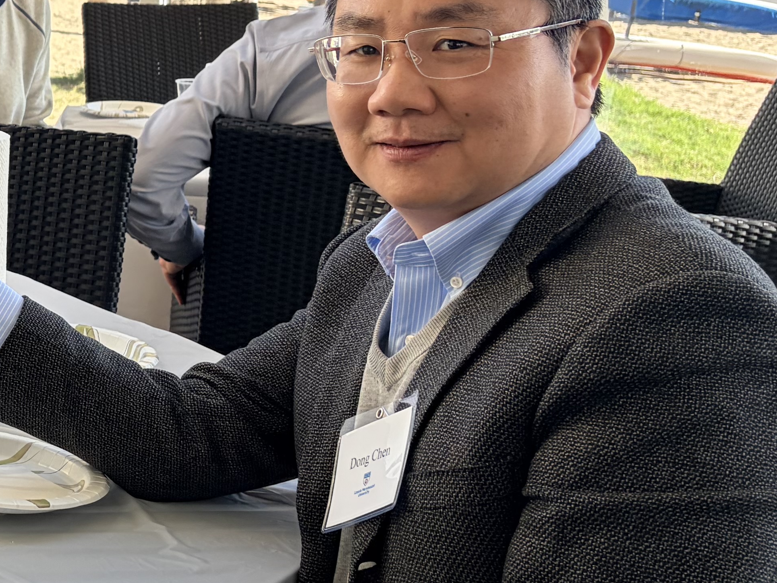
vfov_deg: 18.9
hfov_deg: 22.1
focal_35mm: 77
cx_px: -303
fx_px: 1728
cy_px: 95
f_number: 1.6
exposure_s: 1/933
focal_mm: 5.96
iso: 64
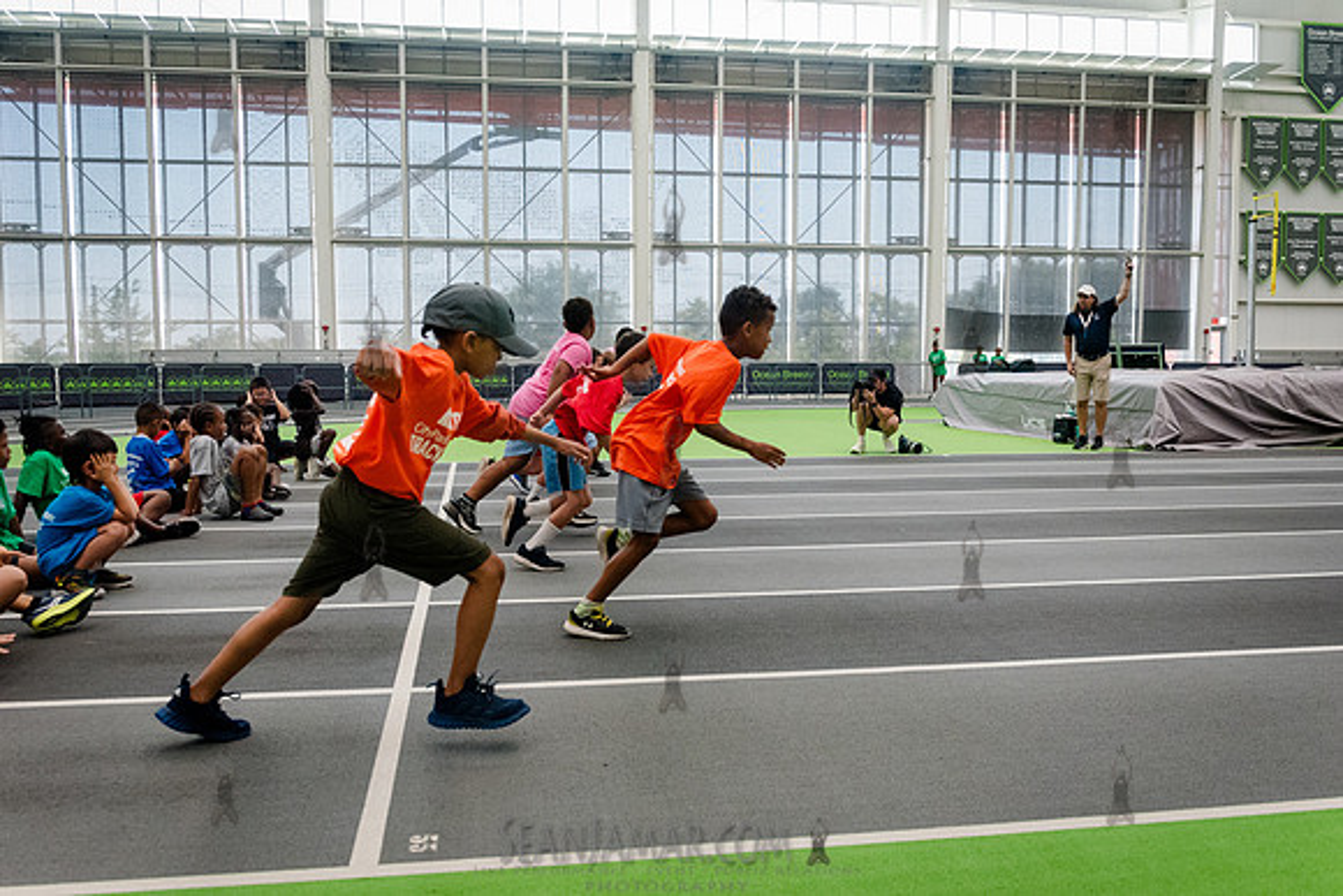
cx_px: 672
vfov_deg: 39.5
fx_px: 1247
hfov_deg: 56.6
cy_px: 448
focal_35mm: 33
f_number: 4
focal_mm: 31
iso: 6400
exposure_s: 1/1250
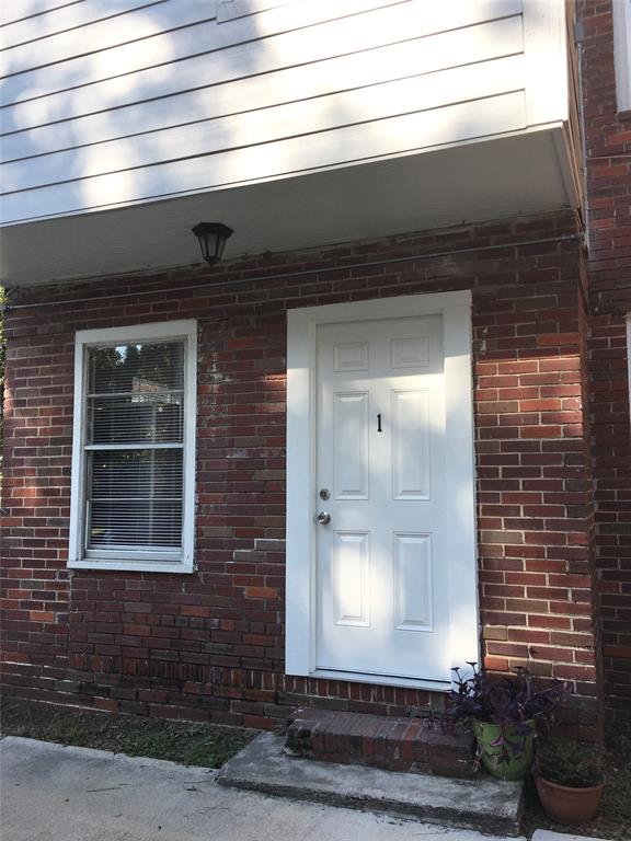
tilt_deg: +6.3
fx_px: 705
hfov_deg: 48.2
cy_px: 420
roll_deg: +0.1
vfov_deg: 61.7
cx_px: 316
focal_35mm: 29
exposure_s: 1/496
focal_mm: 4.15
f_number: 2.2
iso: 25
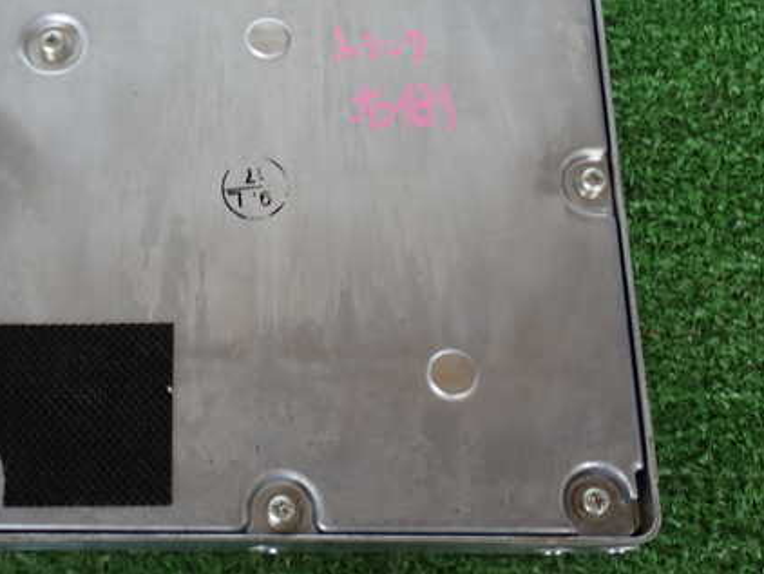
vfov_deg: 27.0
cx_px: 246
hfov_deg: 35.1
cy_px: 230
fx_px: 1192
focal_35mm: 54
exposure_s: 1/50
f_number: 2.7
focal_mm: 6.83
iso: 200
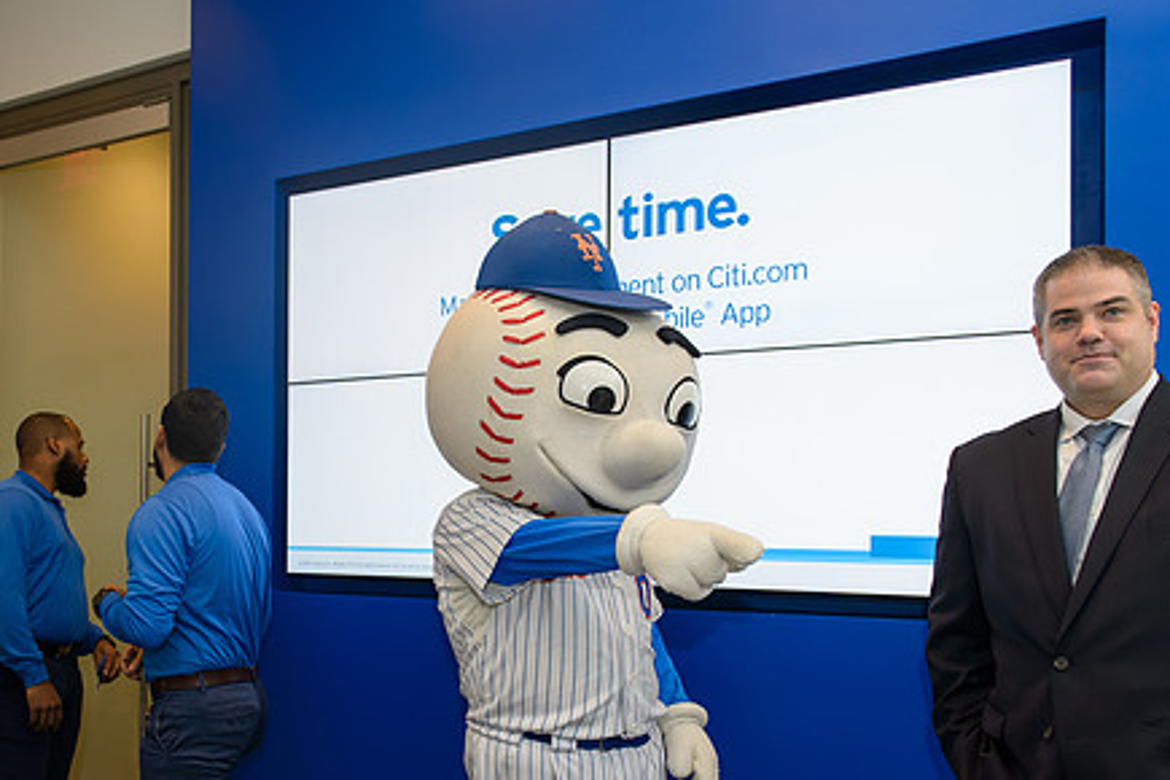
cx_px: 436
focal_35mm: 32
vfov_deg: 40.7
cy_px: 503
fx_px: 1040
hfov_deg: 58.0
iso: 640
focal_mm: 24
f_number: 3.5
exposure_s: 1/160
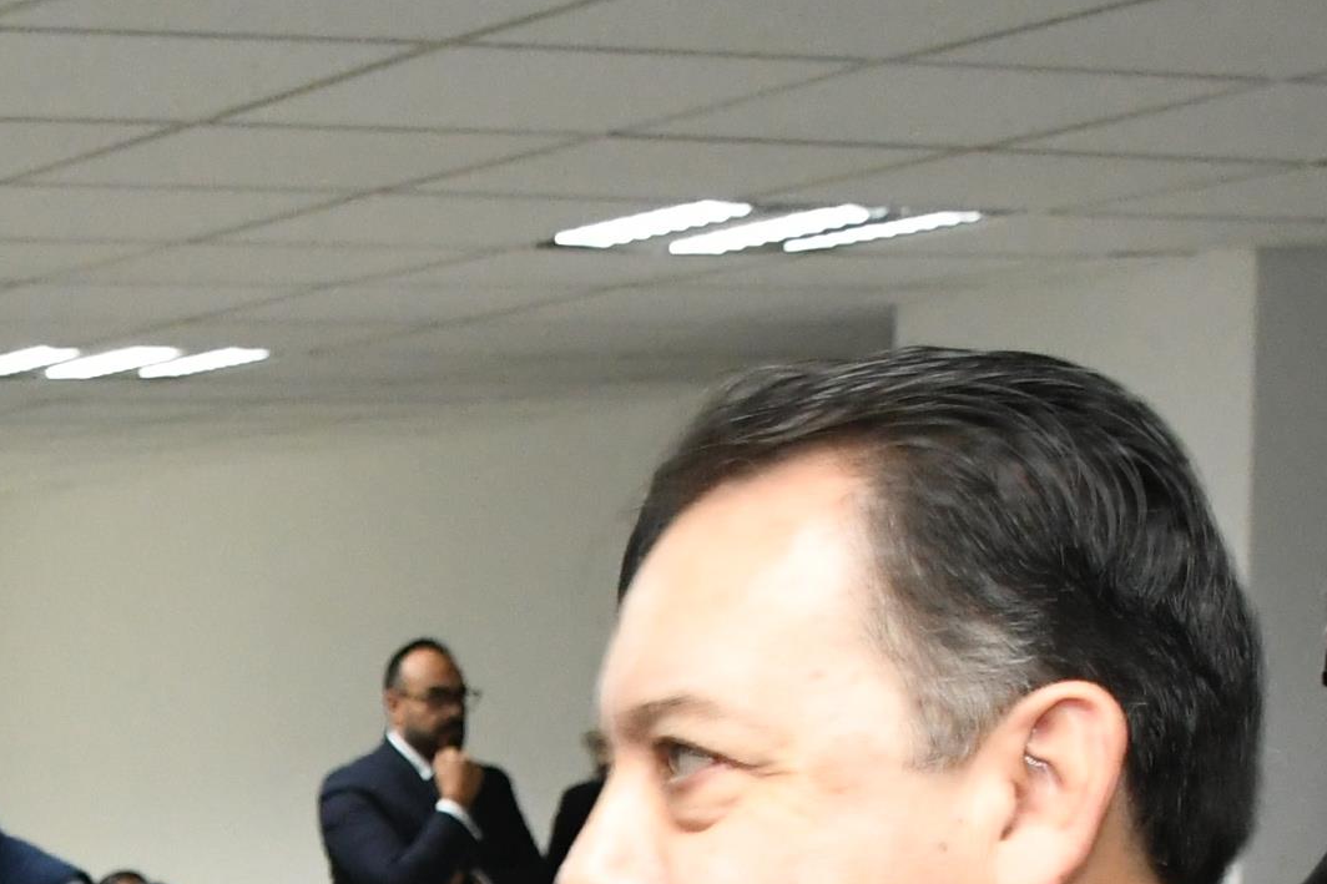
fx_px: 3906
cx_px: 20
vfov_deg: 11.8
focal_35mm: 106
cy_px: 1672
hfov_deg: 18.8
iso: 2500
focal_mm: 18
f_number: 3.5
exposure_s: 1/100
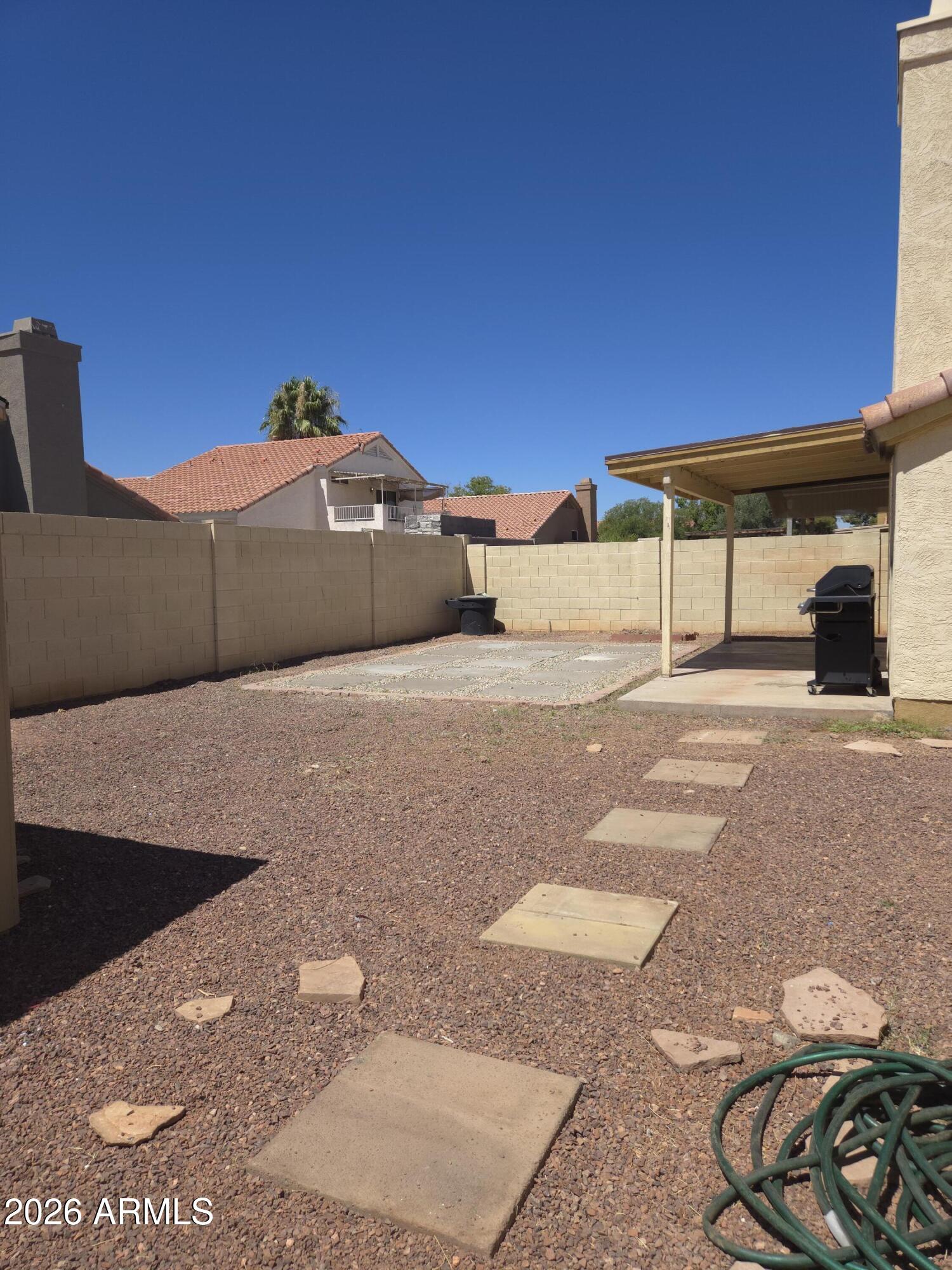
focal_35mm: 23
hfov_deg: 58.9
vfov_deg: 73.9
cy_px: 635
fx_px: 843
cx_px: 476
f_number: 1.8
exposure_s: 1/2688
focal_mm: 5.4
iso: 50
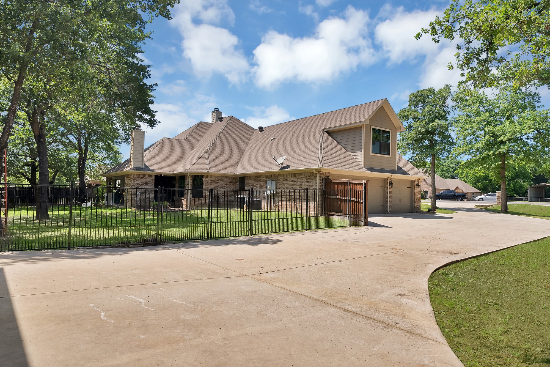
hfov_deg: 73.7
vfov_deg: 53.1
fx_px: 367
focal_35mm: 24
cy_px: 184
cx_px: 275
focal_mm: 24
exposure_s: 1/400
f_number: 9
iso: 640
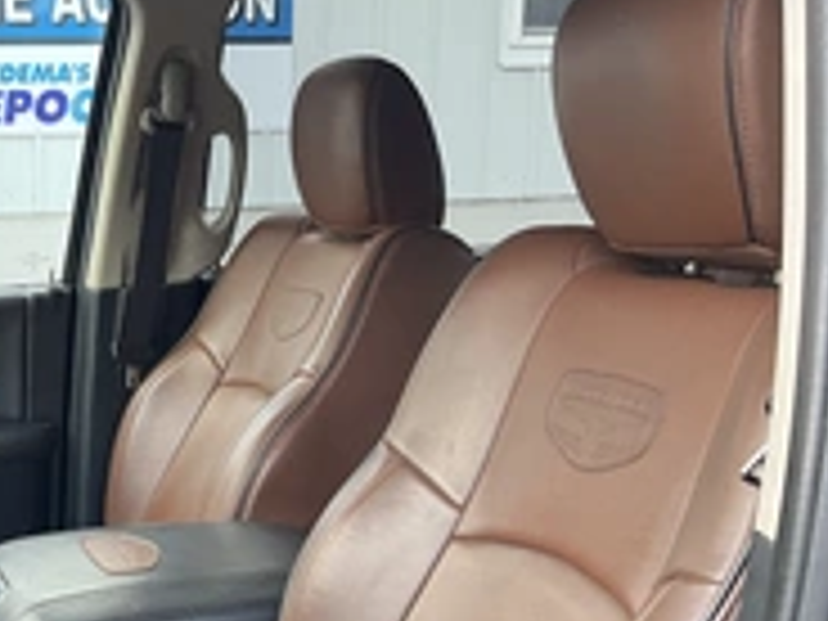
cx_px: 76
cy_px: 612
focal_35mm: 63
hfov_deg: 29.4
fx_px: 1507
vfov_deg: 22.4
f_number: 1.8
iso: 25
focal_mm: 3
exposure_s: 1/132
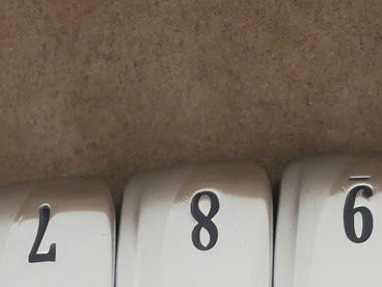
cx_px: 488
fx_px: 1920
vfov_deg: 8.4
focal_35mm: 174
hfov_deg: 11.1
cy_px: 407
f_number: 4.5
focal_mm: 25
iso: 1600
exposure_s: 1/25
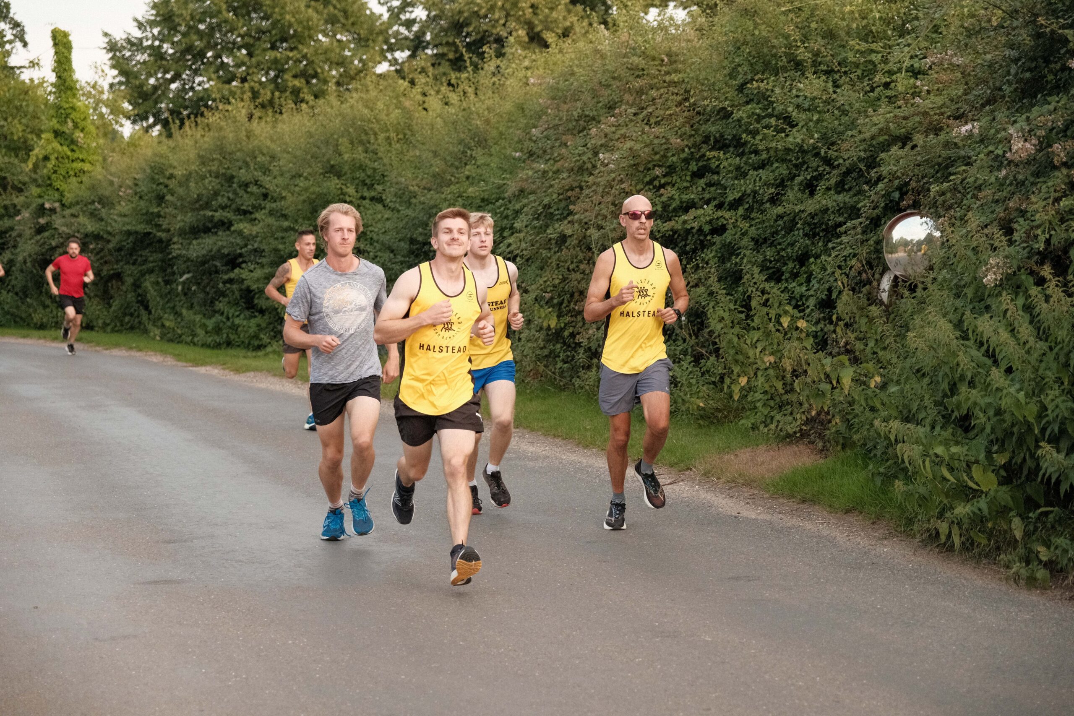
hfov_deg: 24.5
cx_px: 537
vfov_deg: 16.5
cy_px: 358
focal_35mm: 83
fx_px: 2476
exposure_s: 1/1600
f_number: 2.8
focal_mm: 55
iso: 2000
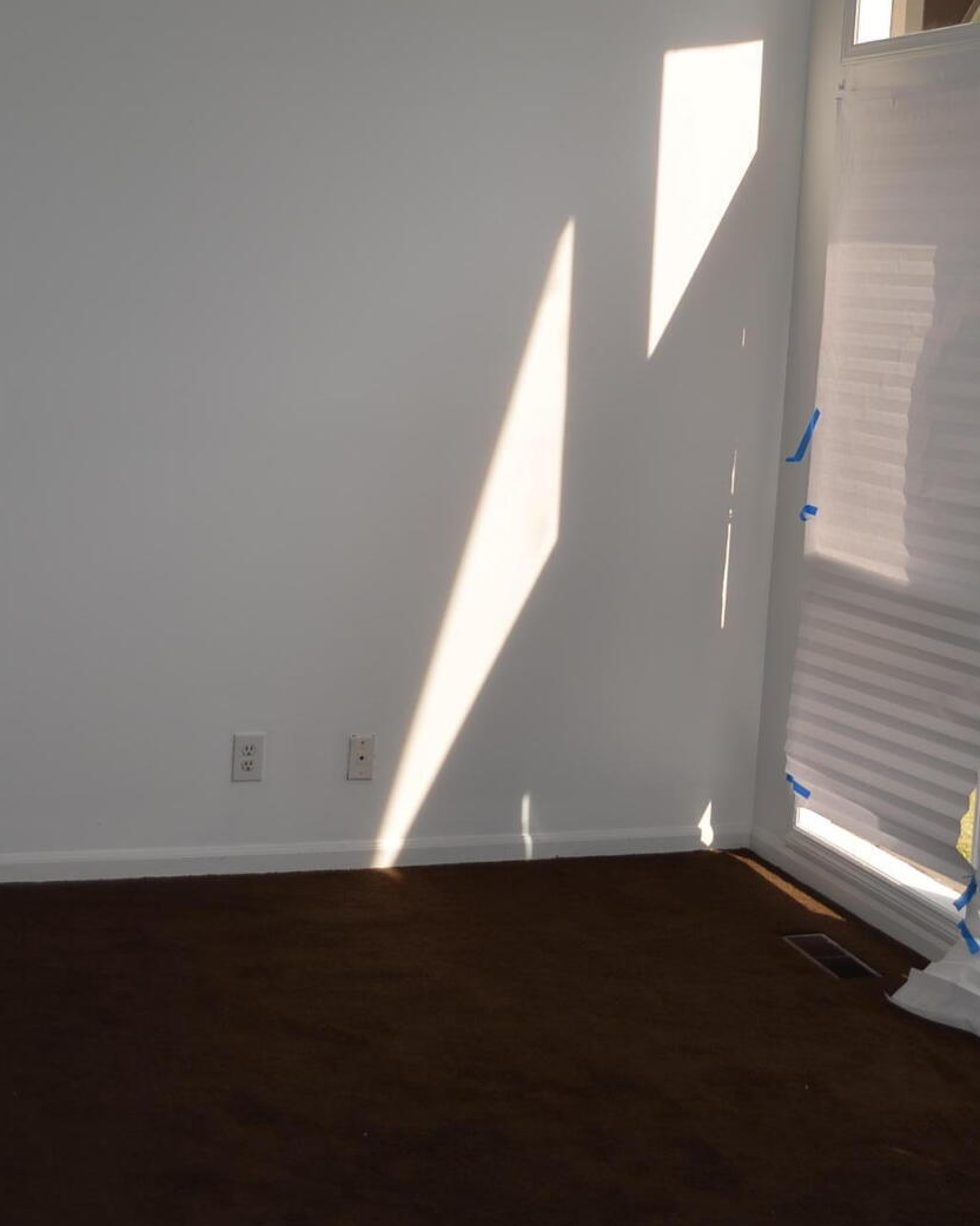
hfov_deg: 28.1
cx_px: 557
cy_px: 450
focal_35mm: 54
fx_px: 1959
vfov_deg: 34.6
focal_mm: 20
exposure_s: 1/200
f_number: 4
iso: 100
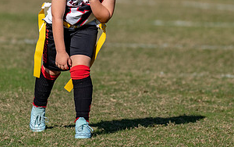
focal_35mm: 624
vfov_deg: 2.1
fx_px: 3982
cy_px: 28
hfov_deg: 3.4
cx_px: 98
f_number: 2.8
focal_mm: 200
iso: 100
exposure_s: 1/2500
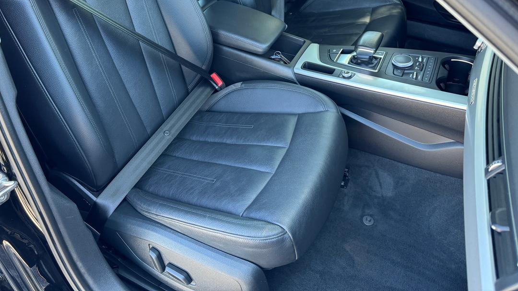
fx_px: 426
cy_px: 61
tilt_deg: -35.6
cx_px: 230
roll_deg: -0.4
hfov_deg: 62.5
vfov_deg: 36.6
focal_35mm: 31
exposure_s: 1/117
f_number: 1.78
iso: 200
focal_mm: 6.76
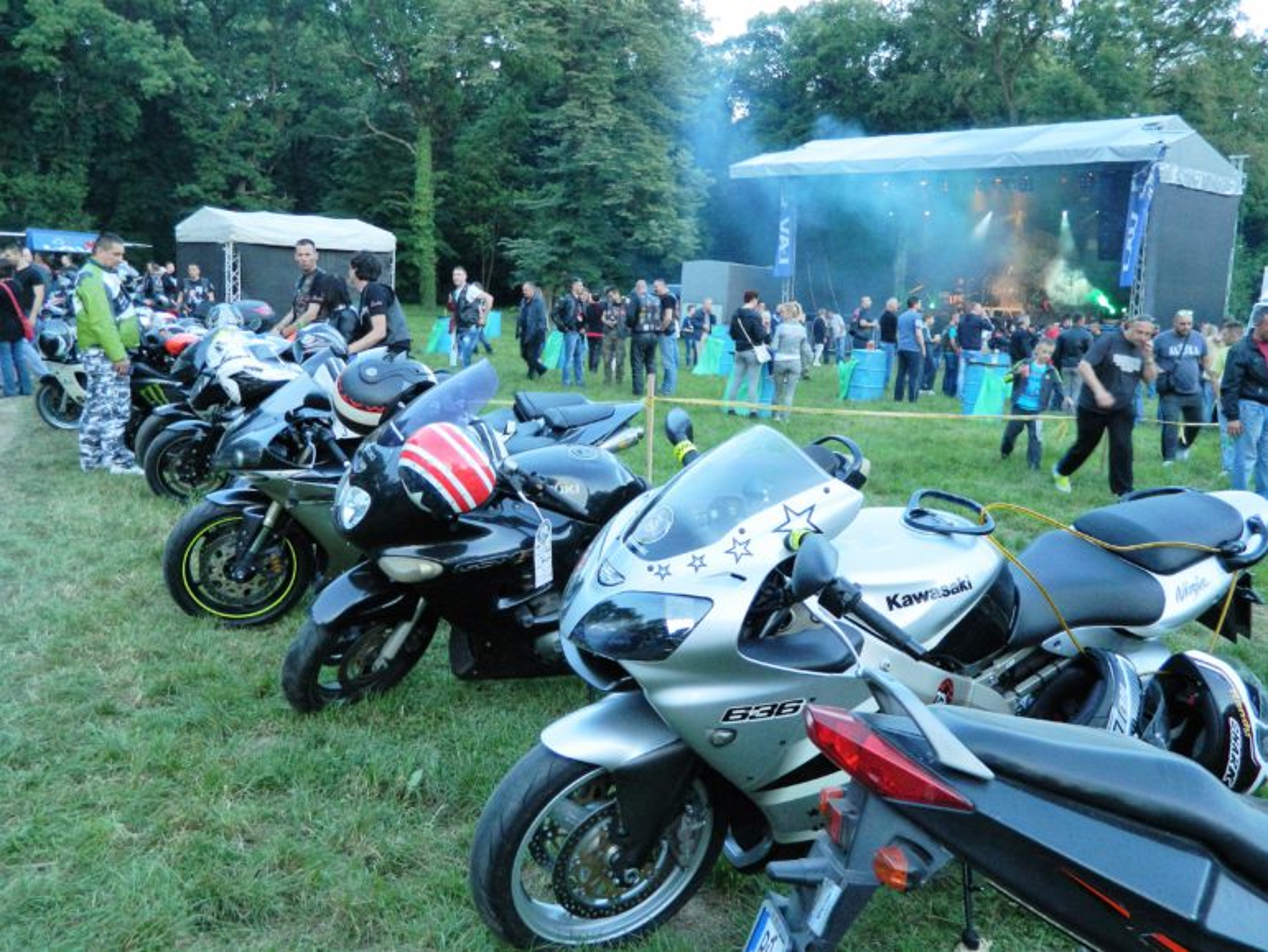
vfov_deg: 45.5
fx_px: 1136
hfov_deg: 58.3
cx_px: 634
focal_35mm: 31
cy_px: 476
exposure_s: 1/40
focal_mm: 5.6
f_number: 3.2
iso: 280
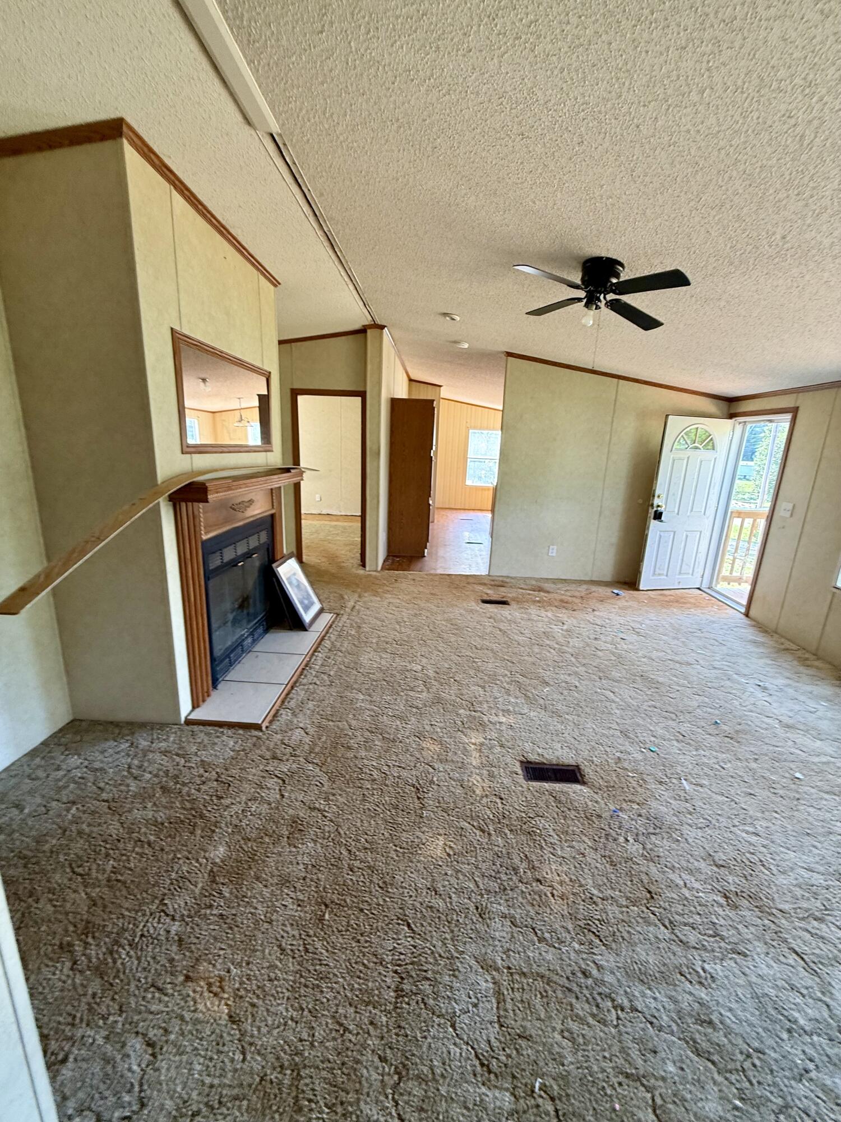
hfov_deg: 85.7
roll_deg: -0.8
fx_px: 454
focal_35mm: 14
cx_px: 420
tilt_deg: -14.3
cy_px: 561
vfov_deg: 102.1
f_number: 2.2
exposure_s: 1/30
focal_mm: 2.22
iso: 100
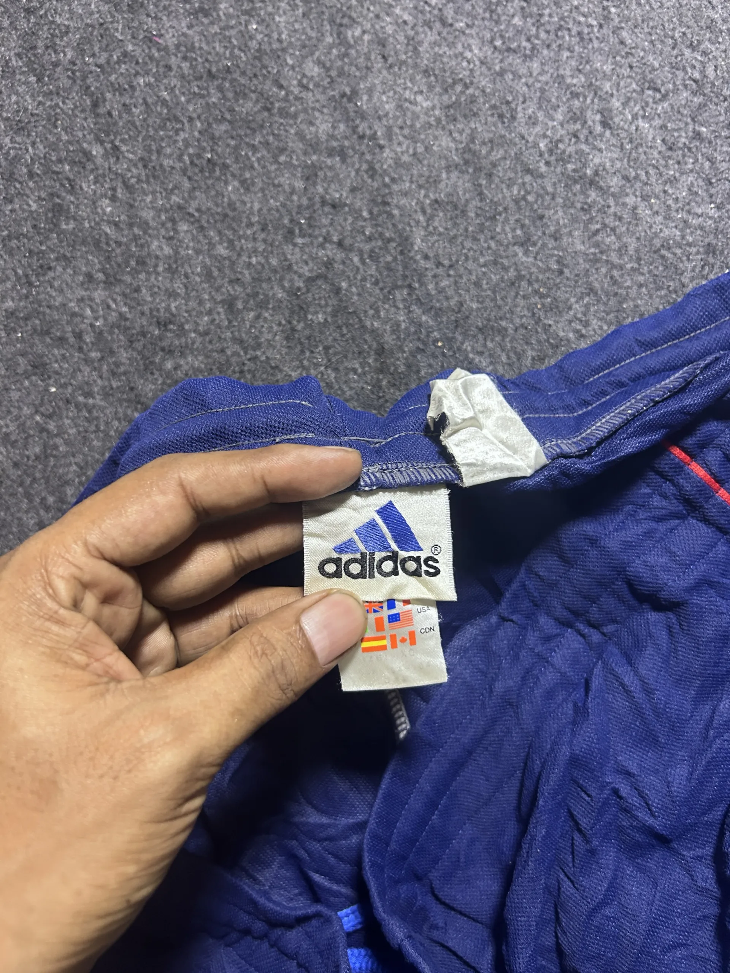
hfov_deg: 53.1
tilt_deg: -66.7
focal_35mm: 26
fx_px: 731
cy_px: 486
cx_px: 365
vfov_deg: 67.3
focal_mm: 5.7
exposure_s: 1/50
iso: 320
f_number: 1.5
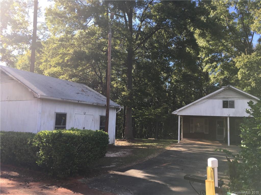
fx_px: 219
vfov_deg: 48.2
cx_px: 130
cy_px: 98
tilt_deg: +4.1
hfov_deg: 61.7
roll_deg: -3.1
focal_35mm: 29
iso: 25
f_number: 2.2
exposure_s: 1/405
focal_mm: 4.15
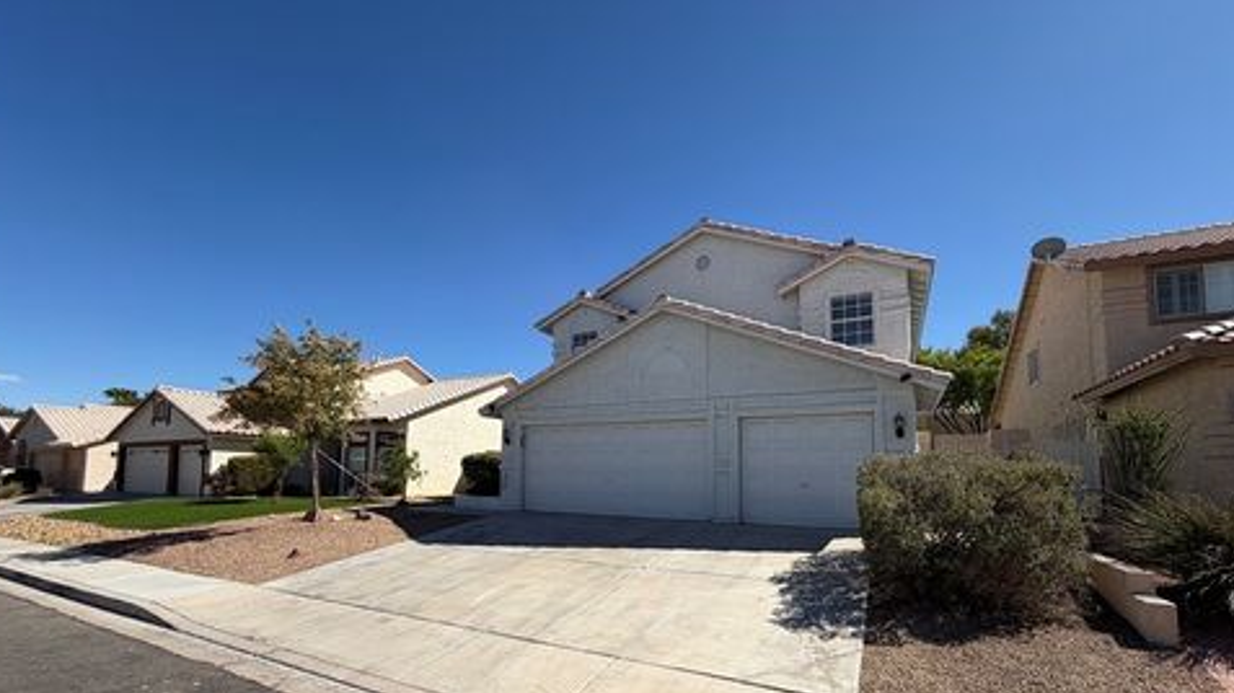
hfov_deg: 99.4
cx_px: 613
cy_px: 438
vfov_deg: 65.9
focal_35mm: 16
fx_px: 523
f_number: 2.2
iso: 20
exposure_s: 1/1050
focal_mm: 2.22
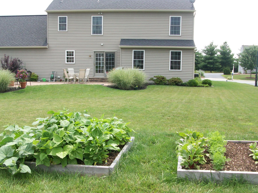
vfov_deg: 36.8
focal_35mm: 39
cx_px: 121
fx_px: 291
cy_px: 104
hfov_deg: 47.8
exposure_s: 1/460
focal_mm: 5.7
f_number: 2.8
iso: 64
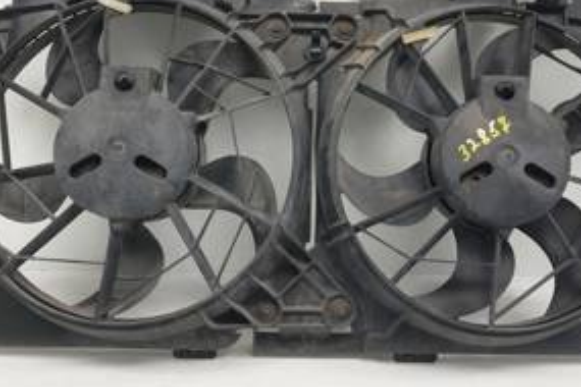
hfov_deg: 50.5
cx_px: 334
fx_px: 613
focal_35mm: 38
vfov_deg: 34.8
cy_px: 141
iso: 50
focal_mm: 4.3
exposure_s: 1/291
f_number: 1.5
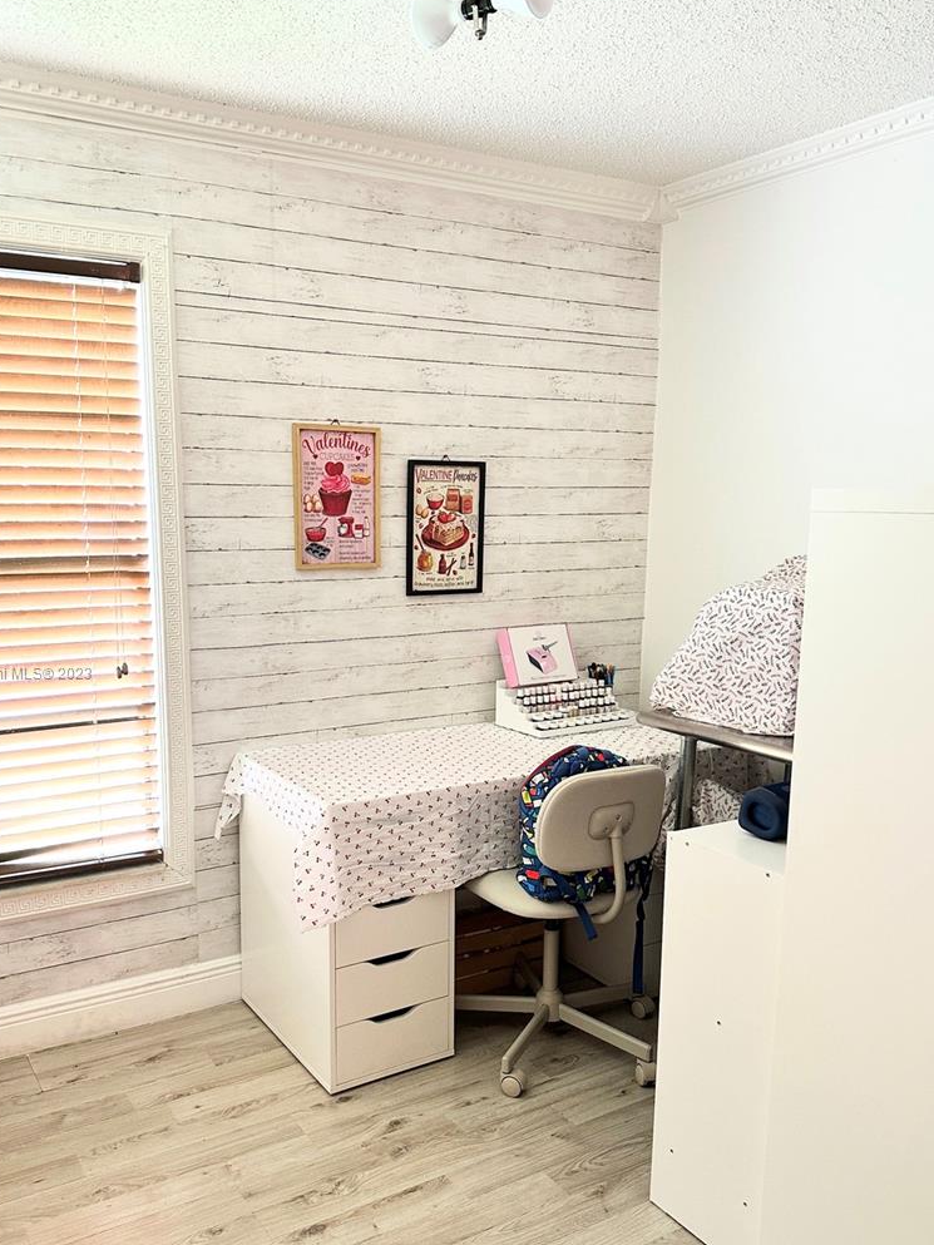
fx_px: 1043
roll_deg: -0.3
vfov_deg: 61.6
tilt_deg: -10.1
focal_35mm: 29
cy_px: 673
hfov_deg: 48.2
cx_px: 425
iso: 200
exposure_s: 1/60
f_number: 1.78
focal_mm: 6.86
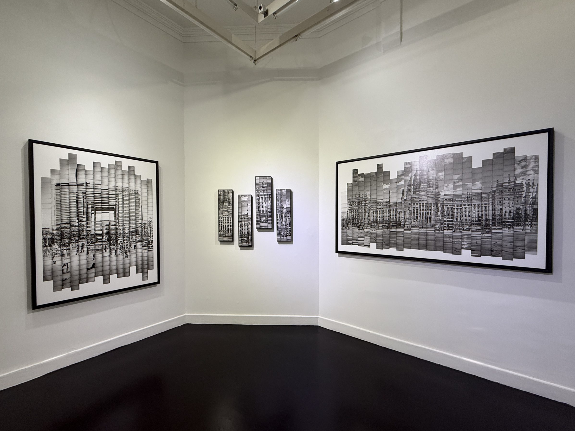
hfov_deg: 98.1
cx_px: 277
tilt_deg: -0.8
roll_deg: -0.3
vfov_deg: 81.7
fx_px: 249
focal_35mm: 15
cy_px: 222
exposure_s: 1/100
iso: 160
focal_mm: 2.22
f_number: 2.2
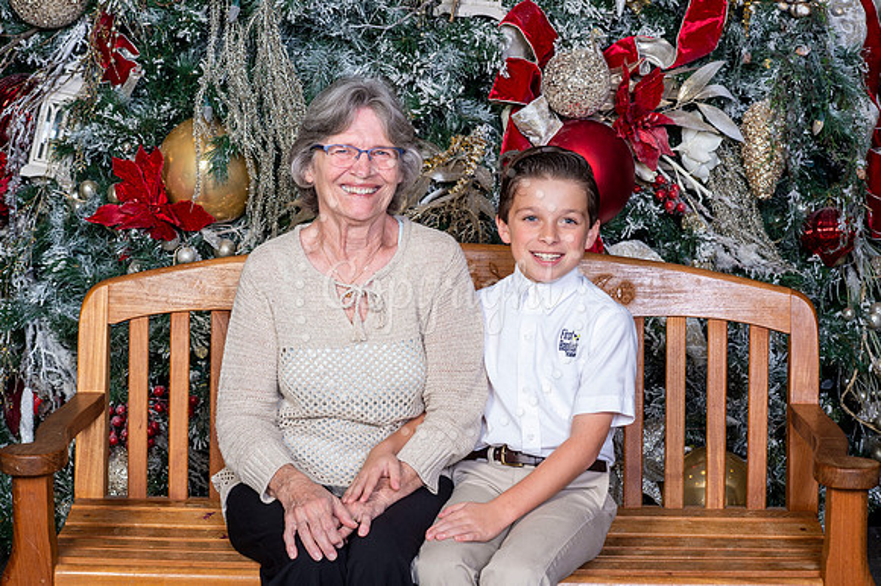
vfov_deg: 16.1
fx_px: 2079
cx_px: 440
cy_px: 293
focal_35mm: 85
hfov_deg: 23.9
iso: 400
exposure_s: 1/125
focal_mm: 85
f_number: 8
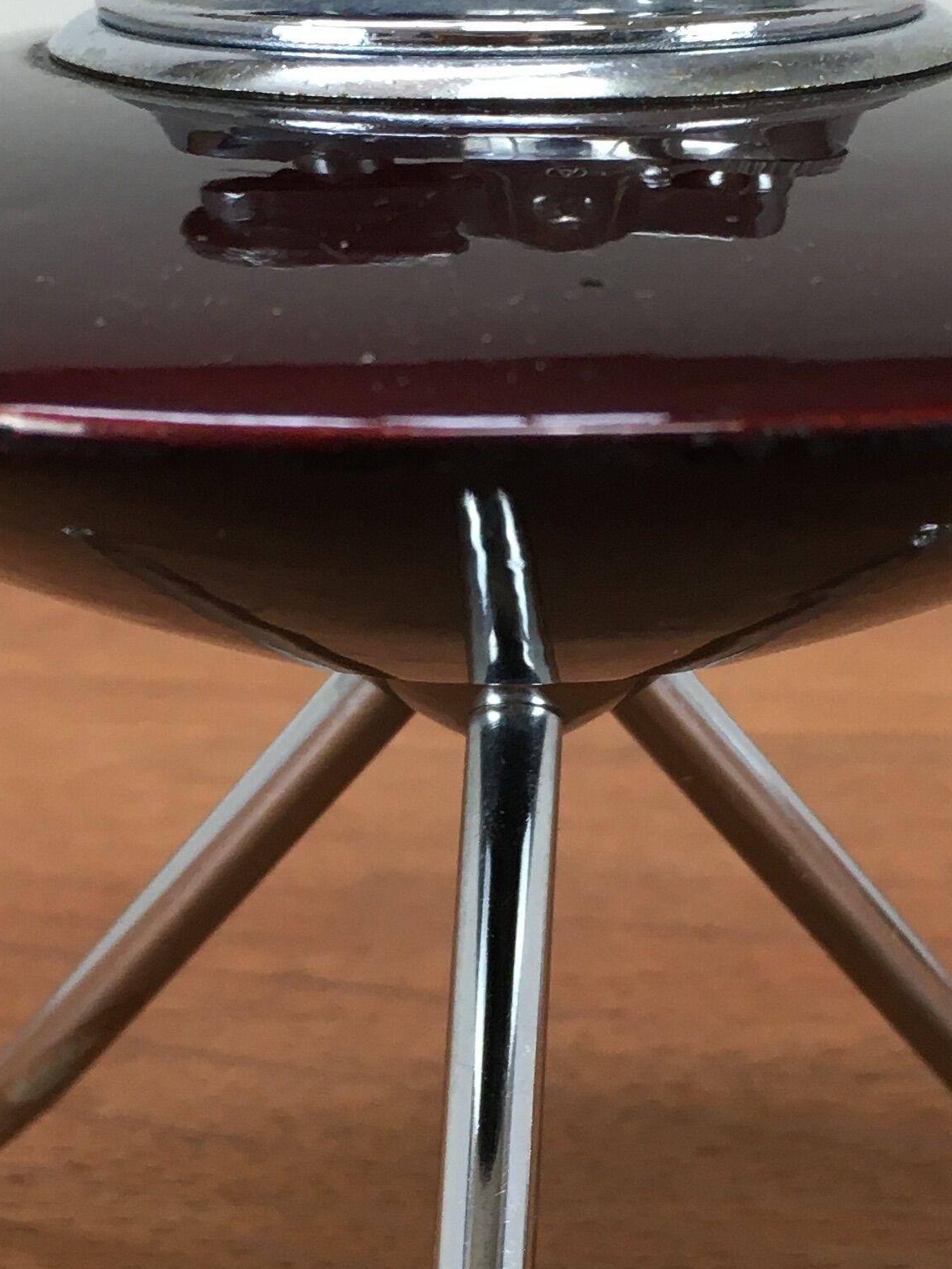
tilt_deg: -17.7
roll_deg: -0.9
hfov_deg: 19.1
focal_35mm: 77
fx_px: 2824
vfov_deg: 25.3
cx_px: 497
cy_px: 633
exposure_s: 1/33
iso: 32
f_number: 2.2
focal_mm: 4.15
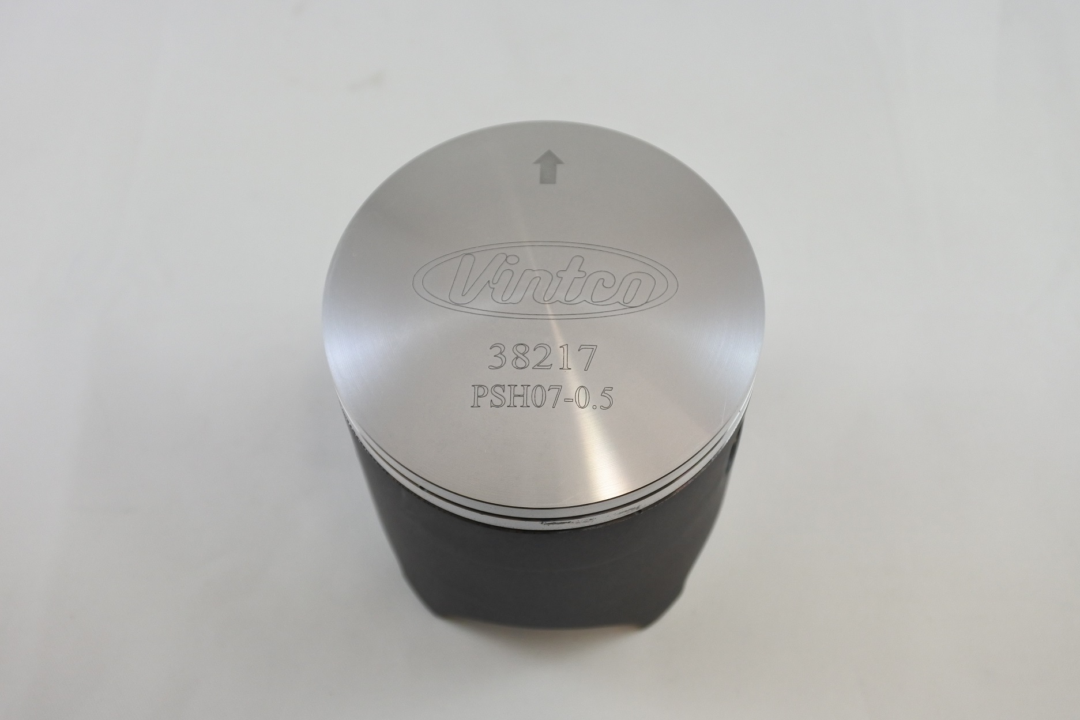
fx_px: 1140
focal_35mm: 38
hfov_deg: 50.7
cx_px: 540
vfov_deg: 35.1
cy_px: 360
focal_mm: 14.3
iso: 400
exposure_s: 1/200
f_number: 4
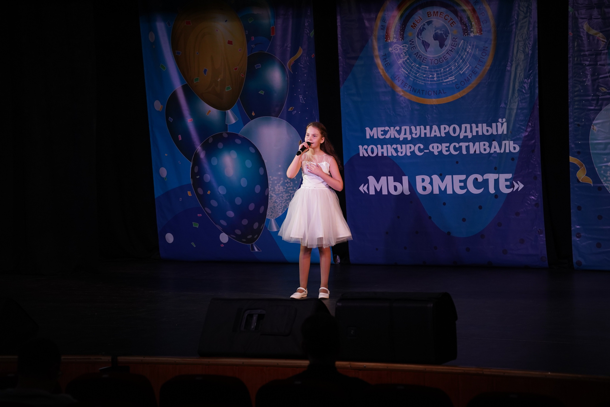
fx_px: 1694
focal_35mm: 100
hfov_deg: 20.4
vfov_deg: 13.7
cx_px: 305
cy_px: 204
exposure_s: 1/400
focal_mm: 100
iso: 1600
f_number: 4
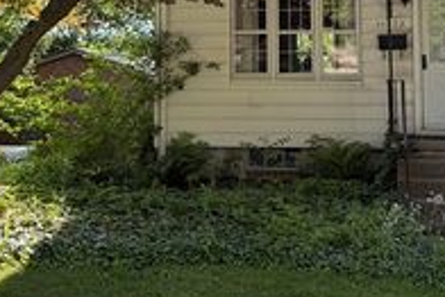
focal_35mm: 69
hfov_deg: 29.1
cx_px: 282
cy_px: -10
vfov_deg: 19.1
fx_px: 854
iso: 64
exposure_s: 1/492
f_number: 1.6
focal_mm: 5.96
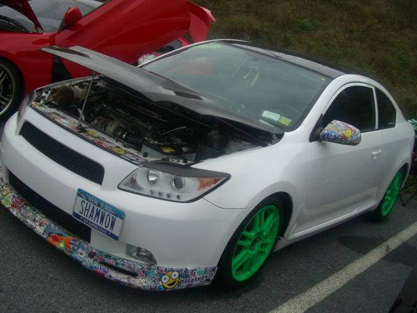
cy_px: 145
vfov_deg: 33.6
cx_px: 204
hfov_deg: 43.9
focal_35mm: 43
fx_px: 518
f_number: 2.8
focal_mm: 7.9
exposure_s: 1/160
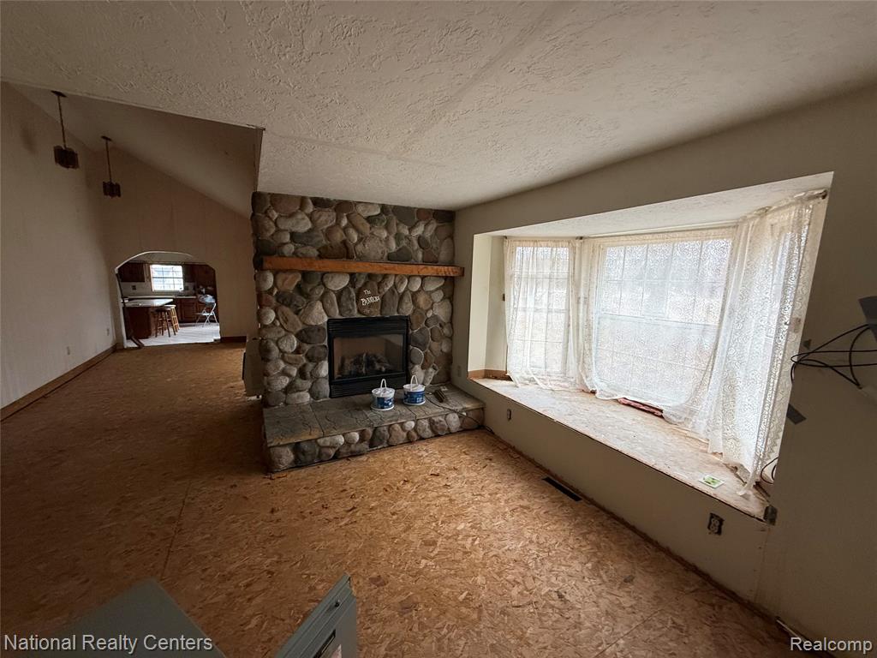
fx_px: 355
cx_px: 438
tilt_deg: -7.5
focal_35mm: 14
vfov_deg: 85.7
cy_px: 329
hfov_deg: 102.1
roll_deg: -0.8
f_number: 2.2
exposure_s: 1/60
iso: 200
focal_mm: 2.22
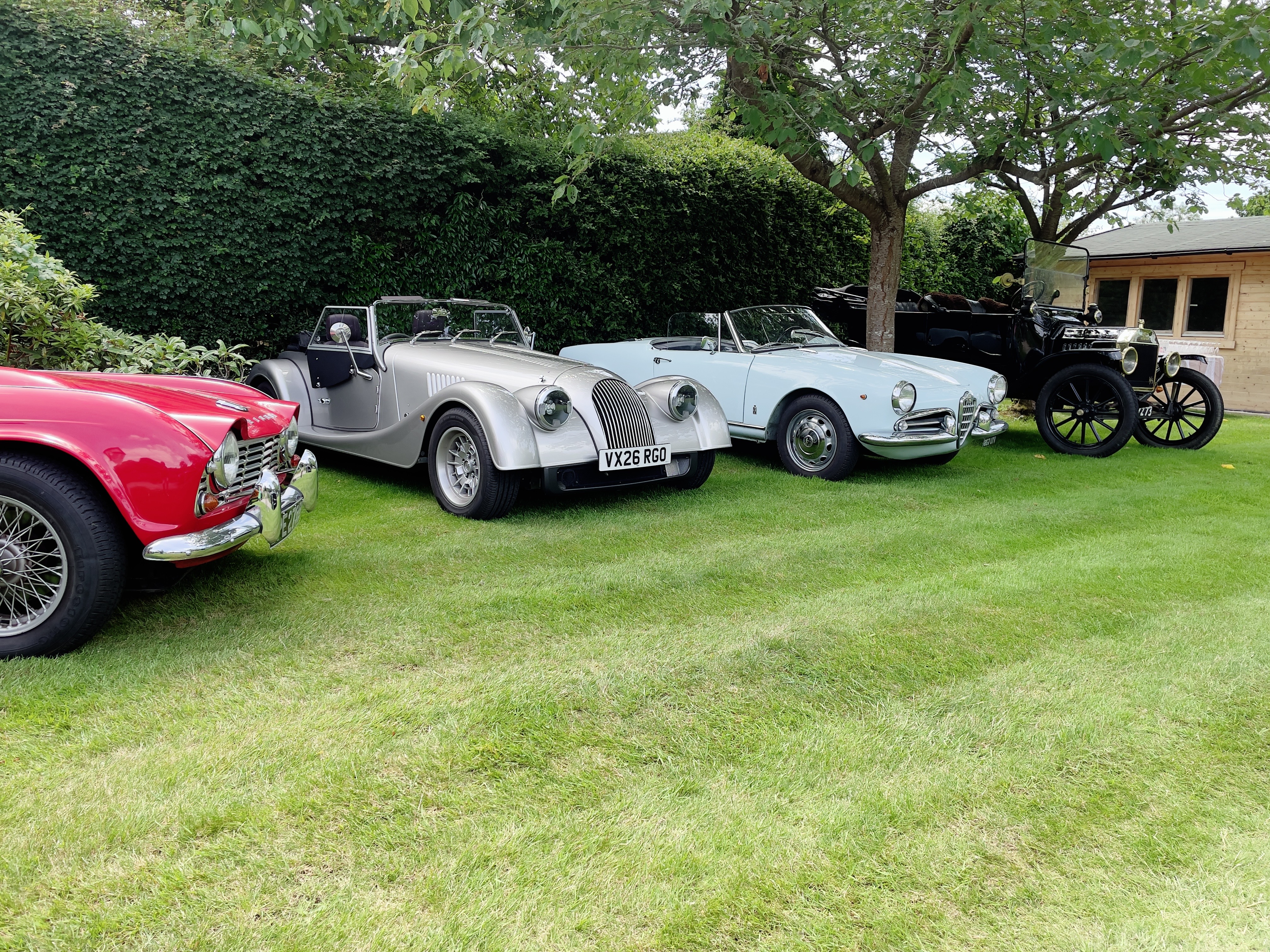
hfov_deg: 67.3
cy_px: 476
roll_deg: -1.8
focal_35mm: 26
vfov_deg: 53.1
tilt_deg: -9.3
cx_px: 635
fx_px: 954
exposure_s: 1/467
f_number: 1.6
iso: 32
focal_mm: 4.2
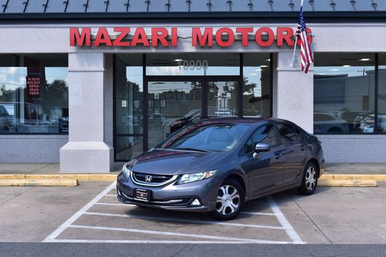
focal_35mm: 52
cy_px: 128
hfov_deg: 37.9
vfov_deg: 25.7
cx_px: 193
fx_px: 563
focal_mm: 35
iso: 400
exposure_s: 1/250
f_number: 10
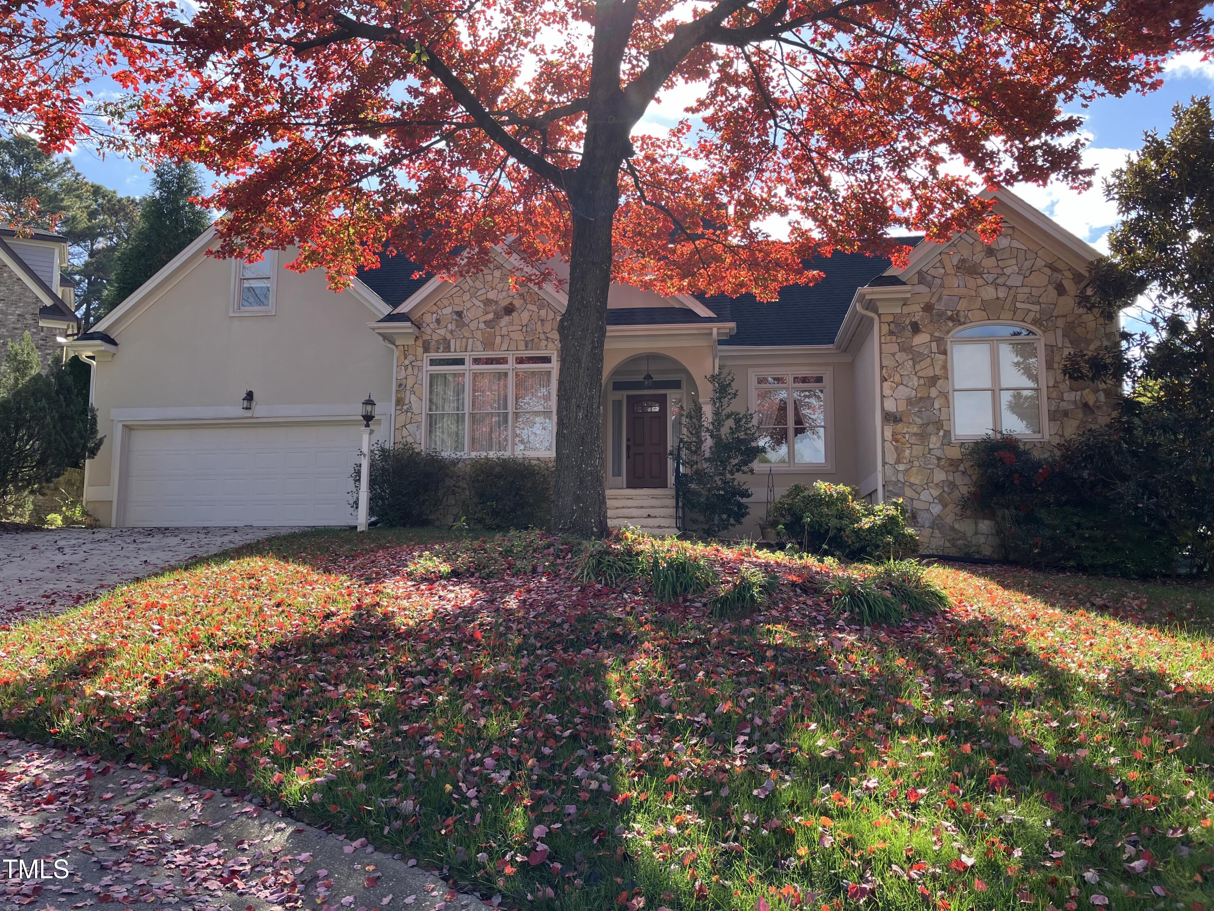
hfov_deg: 63.4
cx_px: 607
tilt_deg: +6.9
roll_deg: -0.4
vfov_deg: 49.7
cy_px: 456
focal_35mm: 28
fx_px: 982
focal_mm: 3.99
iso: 32
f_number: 1.8
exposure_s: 1/445
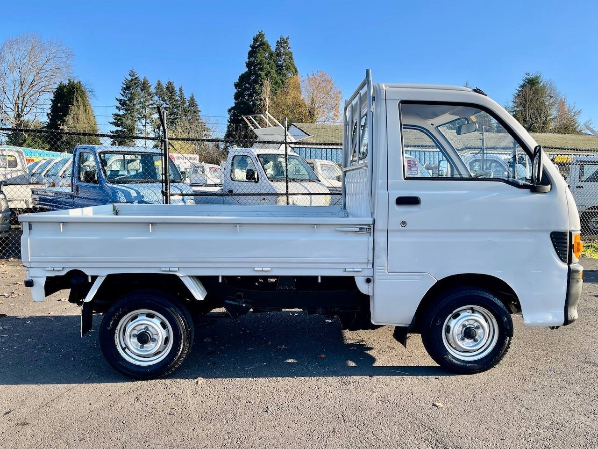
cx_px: 299
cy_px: 224
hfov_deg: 69.4
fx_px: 432
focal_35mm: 25
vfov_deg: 54.9
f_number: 1.6
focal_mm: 5.1
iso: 32
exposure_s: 1/1130
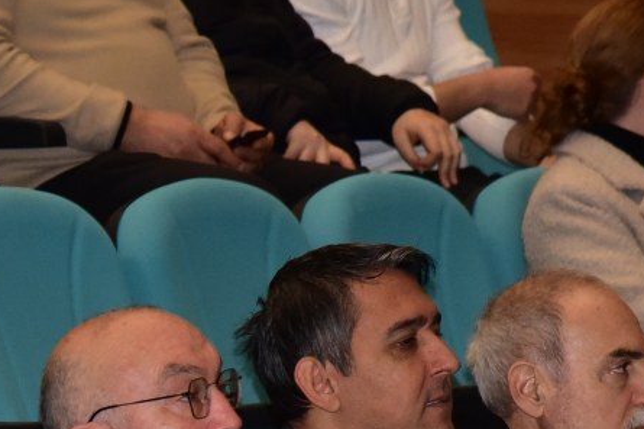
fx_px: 7597
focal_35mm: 425
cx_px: -14
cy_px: 475
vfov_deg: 3.2
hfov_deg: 4.8
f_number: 6.3
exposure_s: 1/200
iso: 2500
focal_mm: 120
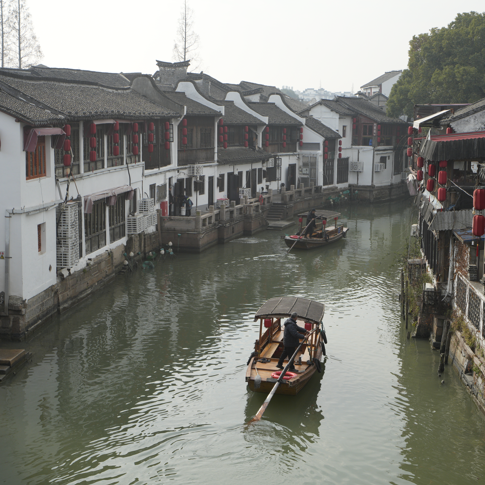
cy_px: 243
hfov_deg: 28.6
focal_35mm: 60
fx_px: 951
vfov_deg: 28.6
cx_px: 285
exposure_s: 1/800
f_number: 8
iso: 400
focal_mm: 47
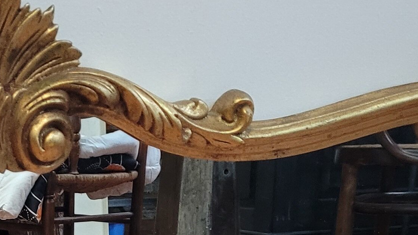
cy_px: 470
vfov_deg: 10.8
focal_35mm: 103
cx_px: -51
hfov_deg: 19.8
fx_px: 1142
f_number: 1.8
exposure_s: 1/50
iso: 640
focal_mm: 5.4
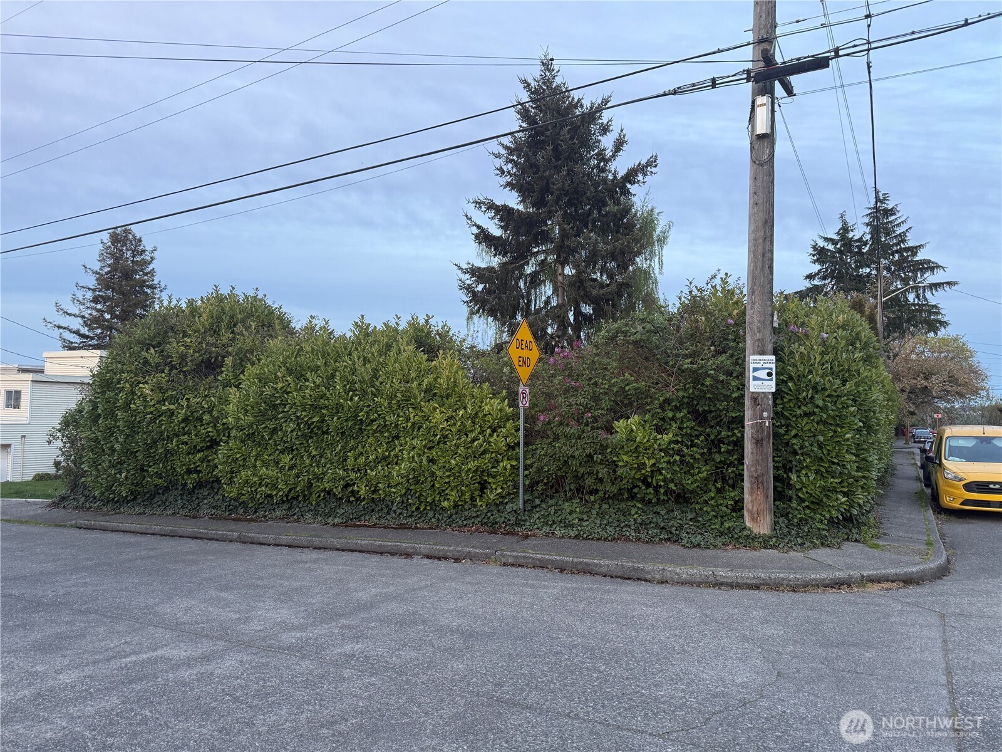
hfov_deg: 71.6
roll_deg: -1.5
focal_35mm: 24
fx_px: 695
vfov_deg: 56.8
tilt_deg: +2.7
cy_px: 376
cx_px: 501
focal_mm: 6.76
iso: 200
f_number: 1.78
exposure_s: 1/116
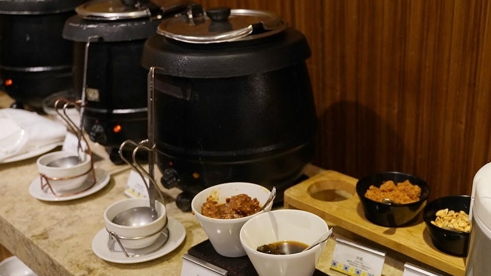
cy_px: 180
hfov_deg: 44.4
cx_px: 350
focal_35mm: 45
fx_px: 586
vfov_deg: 26.4
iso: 2000
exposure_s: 1/160
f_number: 2.8
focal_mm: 28
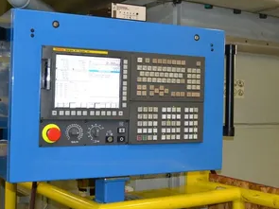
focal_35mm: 57
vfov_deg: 25.7
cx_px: 142
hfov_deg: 34.0
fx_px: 456
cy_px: 84
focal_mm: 29
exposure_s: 1/60
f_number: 4.5
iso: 2500
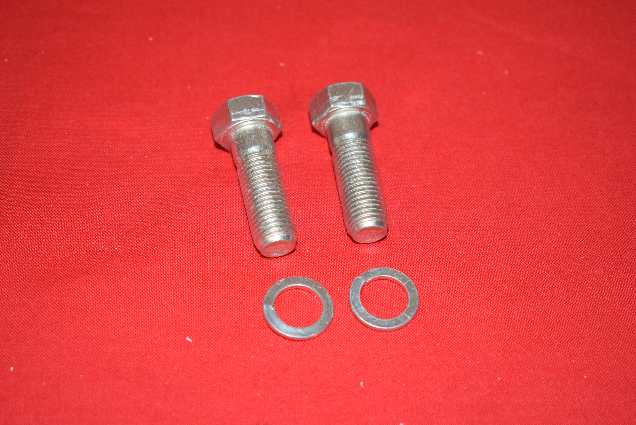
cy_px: 212
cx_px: 318
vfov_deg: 19.7
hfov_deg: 29.2
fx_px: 1219
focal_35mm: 69
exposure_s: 1/200
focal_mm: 46
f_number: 5.3
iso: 1250
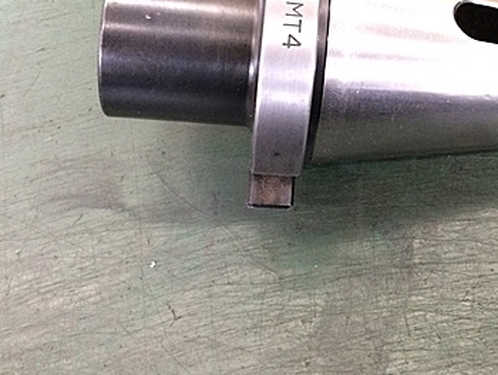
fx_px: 763
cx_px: 400
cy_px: 50
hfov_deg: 35.0
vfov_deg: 26.8
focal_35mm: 53
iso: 250
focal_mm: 4.15
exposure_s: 1/30
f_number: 2.2
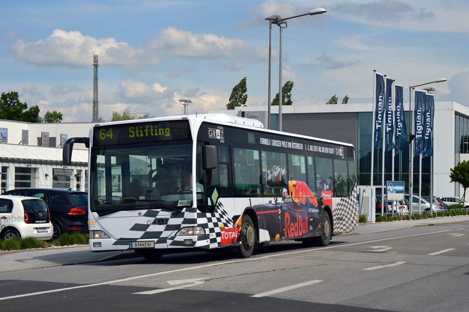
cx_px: 234
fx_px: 1074
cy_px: 156
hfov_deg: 24.6
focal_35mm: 82
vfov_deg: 16.5
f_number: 7.1
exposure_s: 1/2000
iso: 400
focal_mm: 55
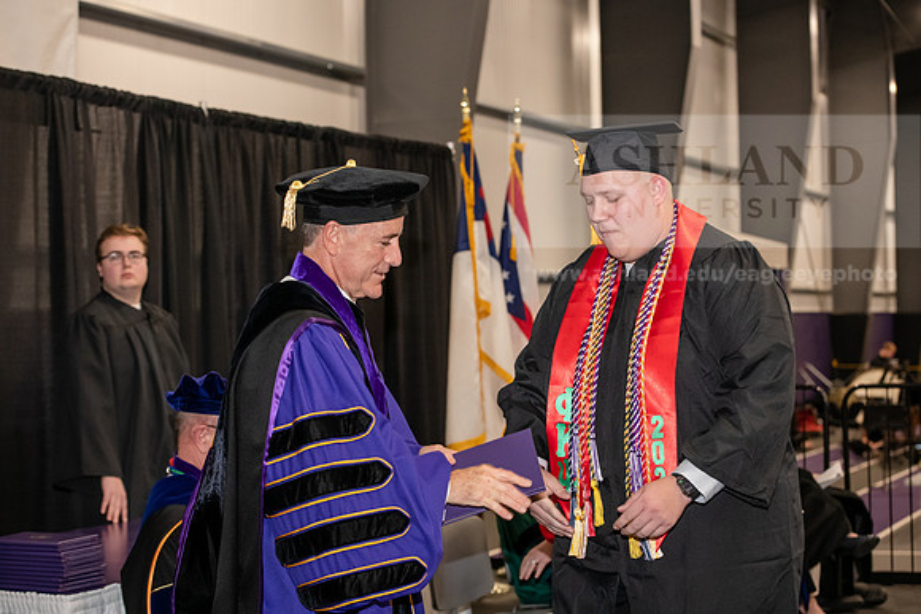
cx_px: 460
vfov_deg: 19.5
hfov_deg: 28.8
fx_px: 1791
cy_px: 307
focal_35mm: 70
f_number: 5
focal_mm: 70
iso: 2500
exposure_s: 1/200
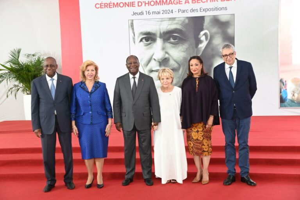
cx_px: 150
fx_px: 433
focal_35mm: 52
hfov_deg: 38.2
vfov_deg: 26.0
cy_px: 100
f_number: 4.5
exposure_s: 1/100
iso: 3200
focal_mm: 52
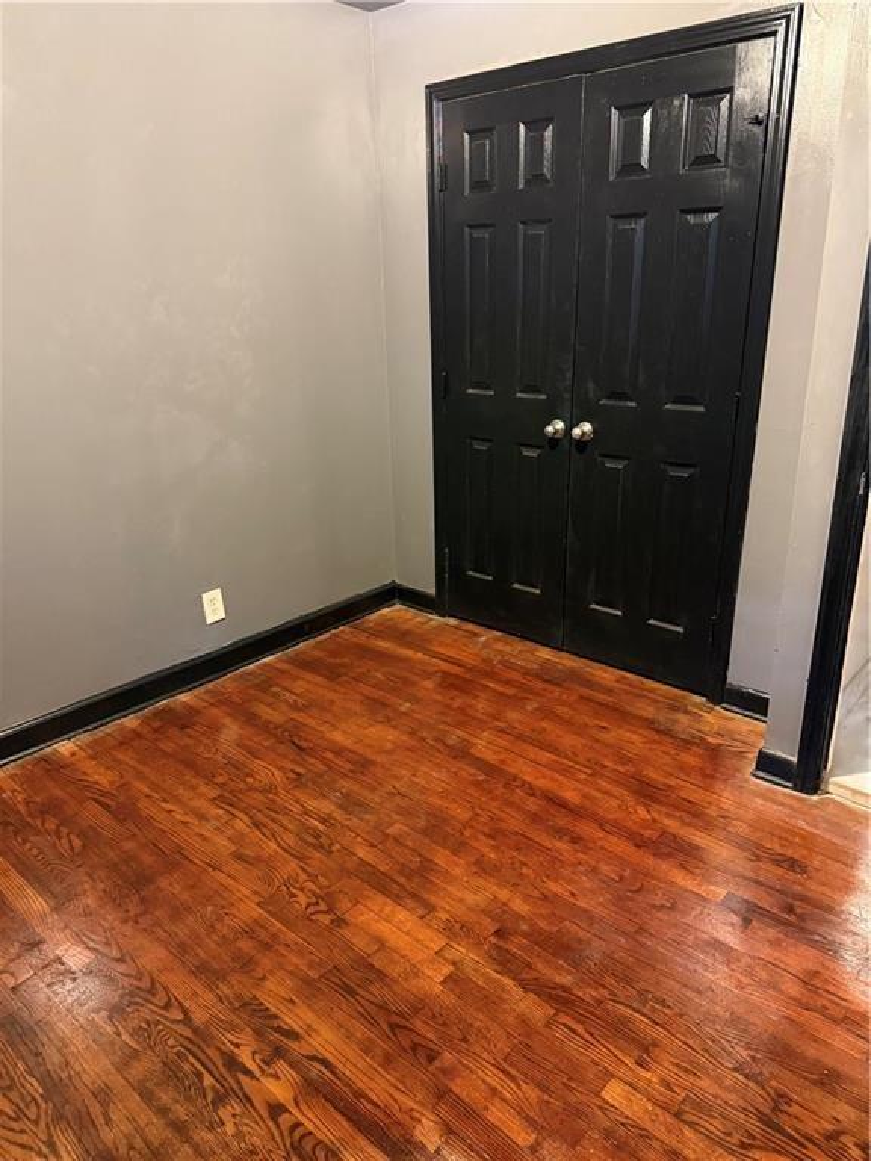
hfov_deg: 56.8
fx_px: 805
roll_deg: +1.2
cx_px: 436
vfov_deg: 71.6
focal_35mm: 24
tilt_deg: -17.9
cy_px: 580
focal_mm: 6.76
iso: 800
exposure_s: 1/30
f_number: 1.78
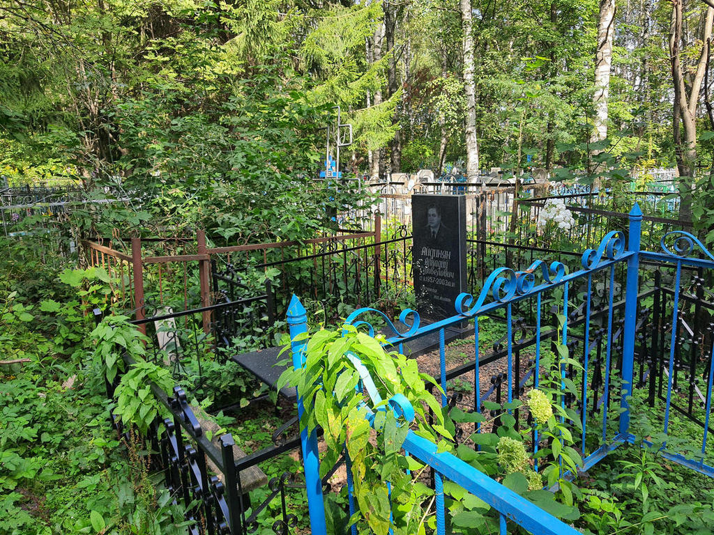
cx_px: 357
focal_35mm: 26
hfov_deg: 67.3
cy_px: 268
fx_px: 536
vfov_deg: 53.1
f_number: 1.7
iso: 50
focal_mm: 4.32
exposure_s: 1/302
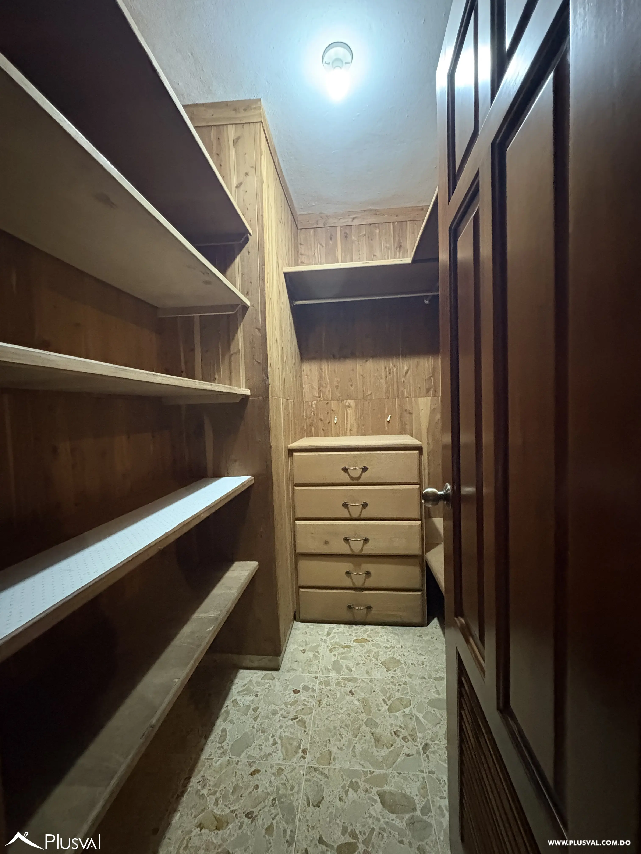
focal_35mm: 14
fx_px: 346
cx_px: 320
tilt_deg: -1.1
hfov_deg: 85.7
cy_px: 427
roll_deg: +1.5
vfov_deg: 102.1
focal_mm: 2.22
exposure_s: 1/30
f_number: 2.2
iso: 1000
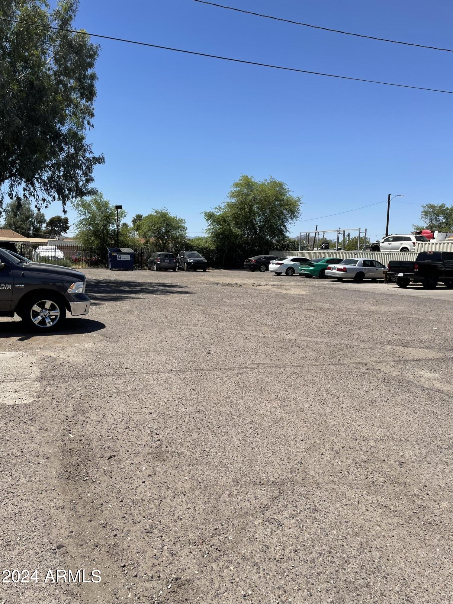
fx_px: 454
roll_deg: -0.6
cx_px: 226
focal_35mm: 26
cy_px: 302
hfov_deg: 53.1
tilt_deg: -7.4
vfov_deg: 67.3
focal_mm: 4.2
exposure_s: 1/4132
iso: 32
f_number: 1.6
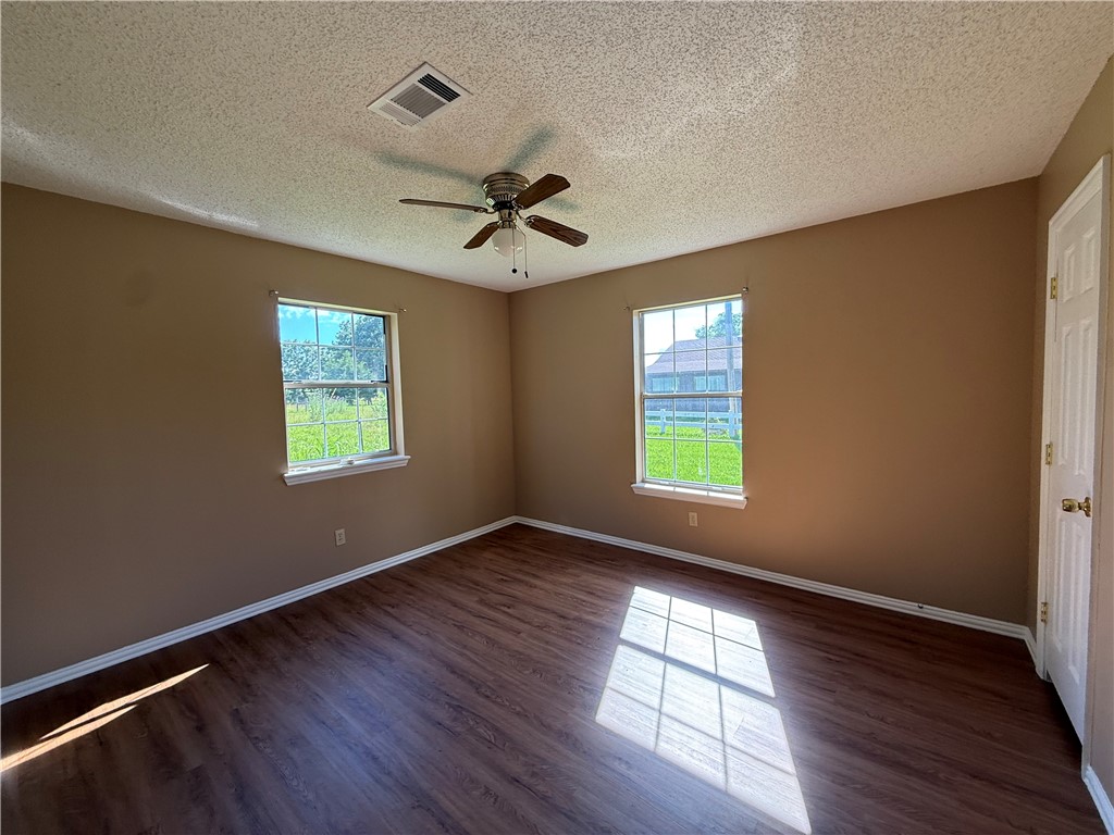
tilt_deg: -2.7
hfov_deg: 102.1
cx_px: 557
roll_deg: +1.1
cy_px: 418
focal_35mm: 14
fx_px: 451
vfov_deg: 85.7
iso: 50
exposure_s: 1/168
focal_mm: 2.22
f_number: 2.2
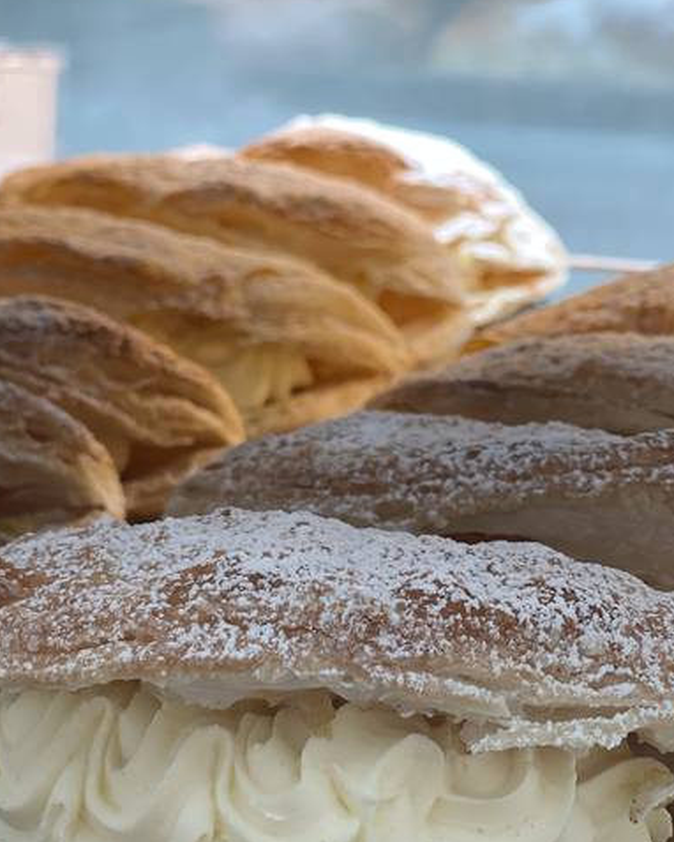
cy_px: 509
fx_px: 2392
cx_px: 268
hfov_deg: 16.0
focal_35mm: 96
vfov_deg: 19.9
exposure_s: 1/100
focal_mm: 7.5
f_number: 2.2
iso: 64
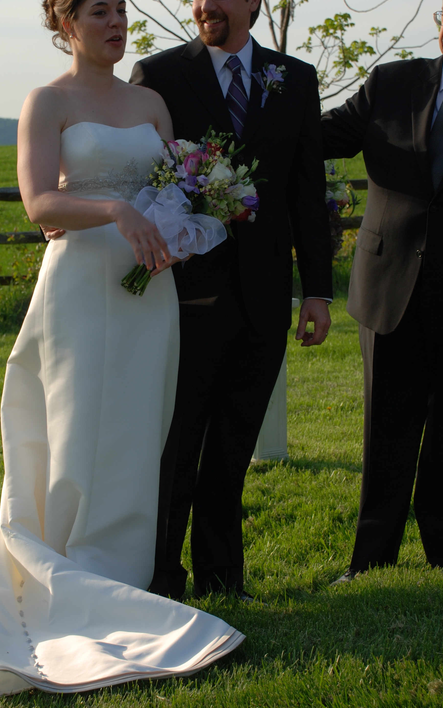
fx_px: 1584
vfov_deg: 25.2
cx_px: 151
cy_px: 303
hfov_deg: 15.9
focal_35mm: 82
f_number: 6.3
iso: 100
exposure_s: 1/160
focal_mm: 40
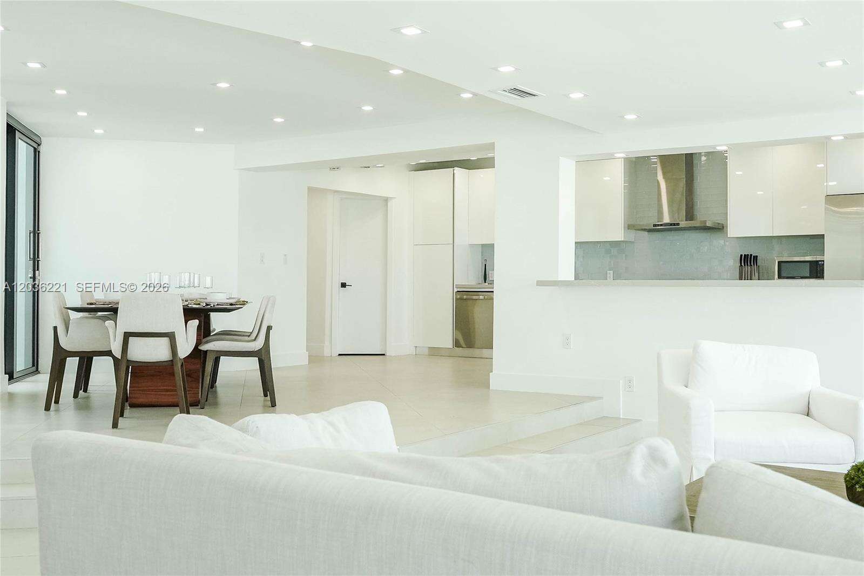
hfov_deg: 53.1
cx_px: 432
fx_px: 864
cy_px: 288
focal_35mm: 36
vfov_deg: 36.9
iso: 640
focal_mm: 24
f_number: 5.6
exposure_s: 1/100
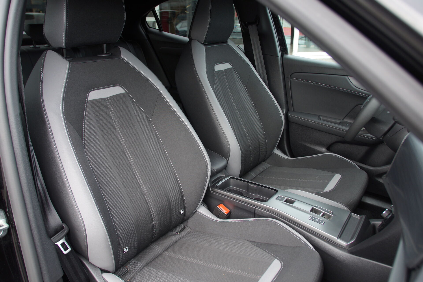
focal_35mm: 27
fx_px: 317
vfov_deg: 47.9
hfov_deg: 67.4
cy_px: 141
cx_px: 212
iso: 100
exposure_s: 1/80
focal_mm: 18
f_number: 4.5
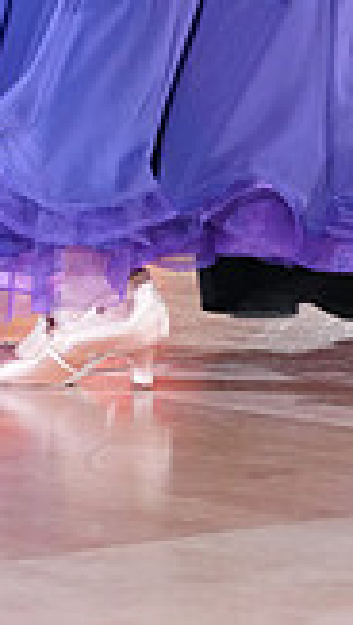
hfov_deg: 2.9
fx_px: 6987
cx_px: 178
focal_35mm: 421
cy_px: -483
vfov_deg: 5.1
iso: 2500
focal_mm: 113
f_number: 2.8
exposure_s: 1/320
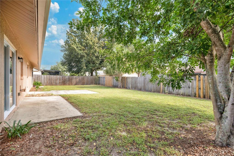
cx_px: 117
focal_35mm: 16
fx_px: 104
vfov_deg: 73.7
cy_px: 78
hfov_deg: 96.8
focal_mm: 16
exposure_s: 1/160
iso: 100
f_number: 4
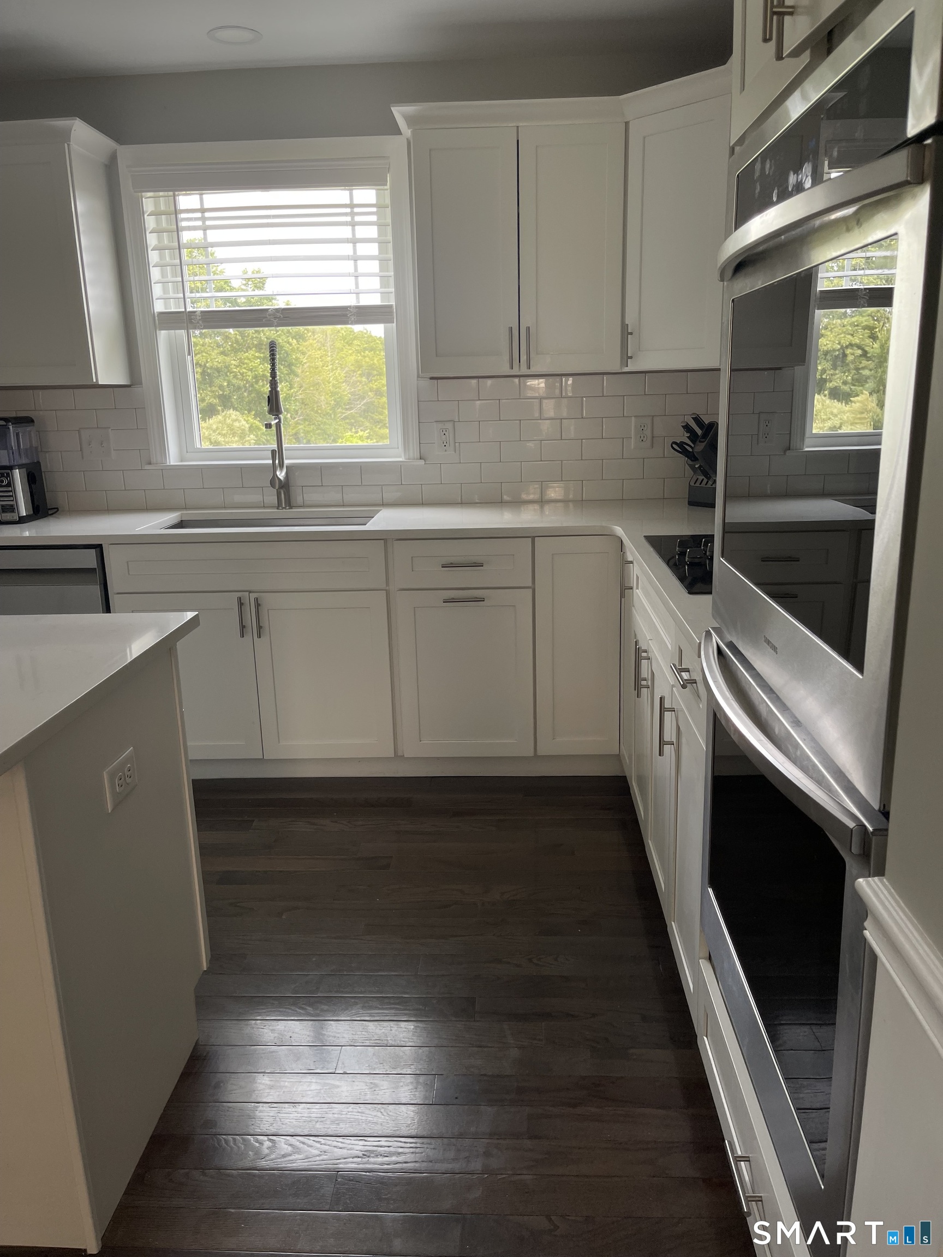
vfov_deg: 69.4
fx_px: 908
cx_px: 472
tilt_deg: -14.5
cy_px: 628
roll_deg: +1.4
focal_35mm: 25
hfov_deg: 54.9
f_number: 1.6
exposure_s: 1/121
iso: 50
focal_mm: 5.1
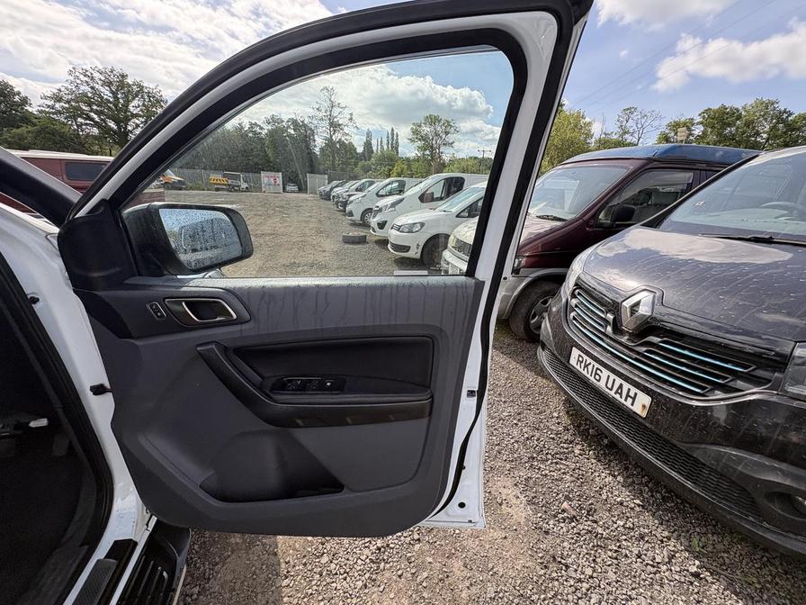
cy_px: 302
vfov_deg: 85.7
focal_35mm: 14
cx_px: 403
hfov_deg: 102.1
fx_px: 326
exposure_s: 1/605
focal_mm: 2.22
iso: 40
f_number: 2.2
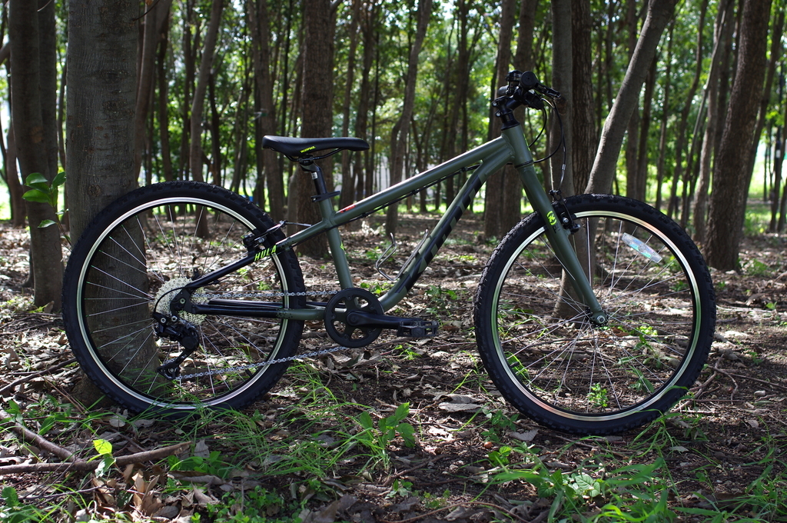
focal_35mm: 52
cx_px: 394
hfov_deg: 38.2
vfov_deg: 25.9
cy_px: 262
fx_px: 1135
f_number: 4.5
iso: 200
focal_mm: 35
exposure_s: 1/200
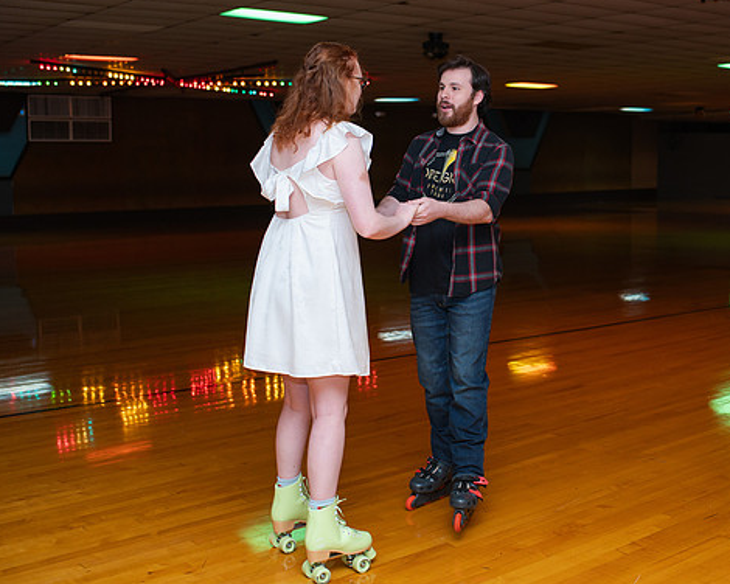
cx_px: 444
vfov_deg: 32.7
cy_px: 261
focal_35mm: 46
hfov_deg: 40.1
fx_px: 994
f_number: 3.2
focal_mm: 35
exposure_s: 1/200
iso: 1000
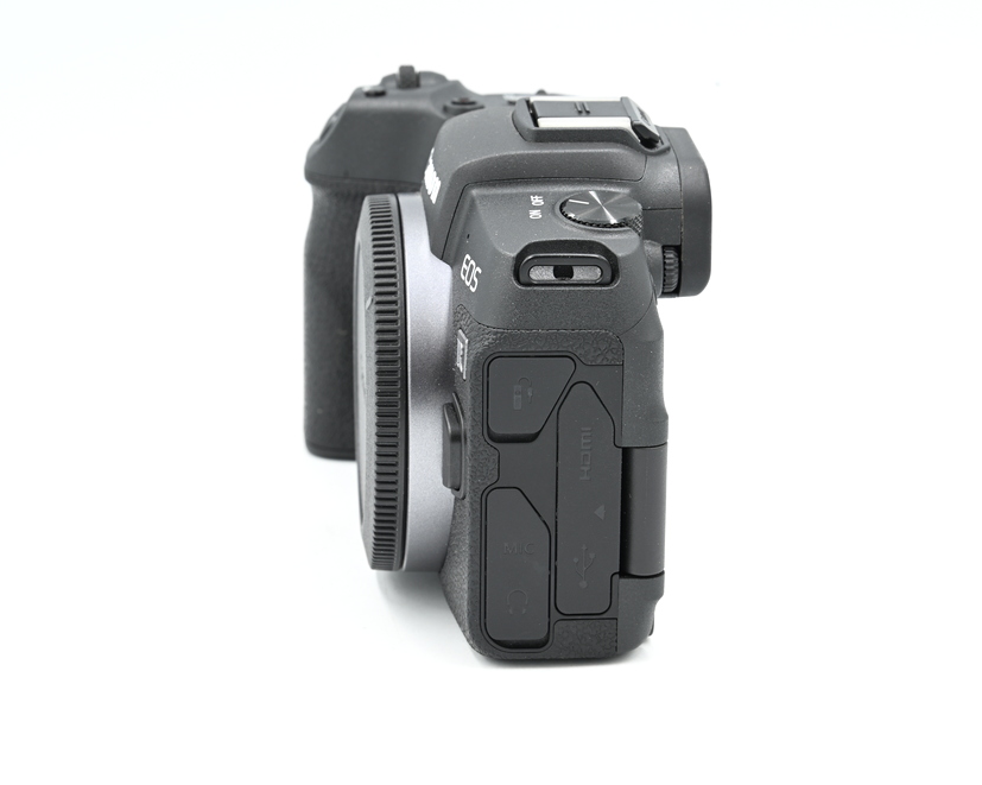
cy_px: 394
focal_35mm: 109
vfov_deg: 14.1
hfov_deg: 17.6
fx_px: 3167
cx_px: 507
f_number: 14
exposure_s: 1/15
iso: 200
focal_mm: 96
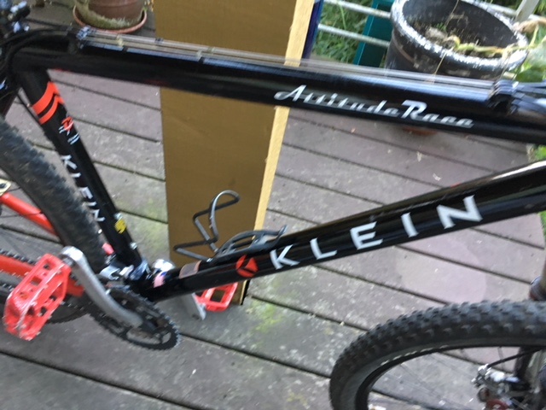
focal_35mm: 29
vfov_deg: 48.2
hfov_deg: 61.7
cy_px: 205
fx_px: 457
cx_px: 273
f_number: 2.2
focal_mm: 4.15
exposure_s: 1/30
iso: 125
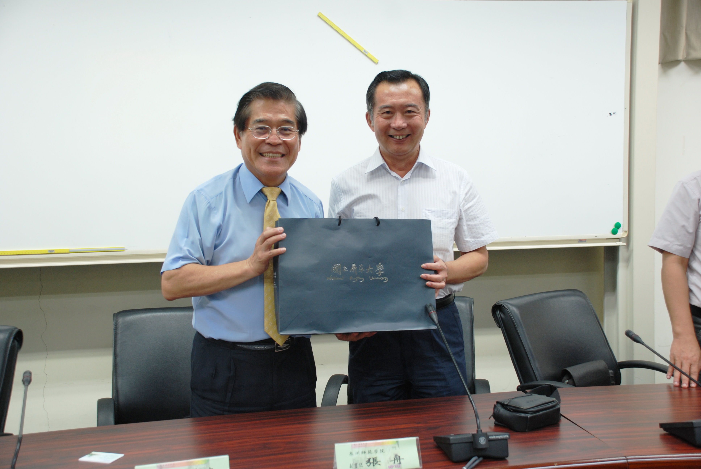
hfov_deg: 42.3
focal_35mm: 46
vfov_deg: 29.0
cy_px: 234
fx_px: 907
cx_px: 350
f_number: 4.2
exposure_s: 1/15
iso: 200
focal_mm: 31
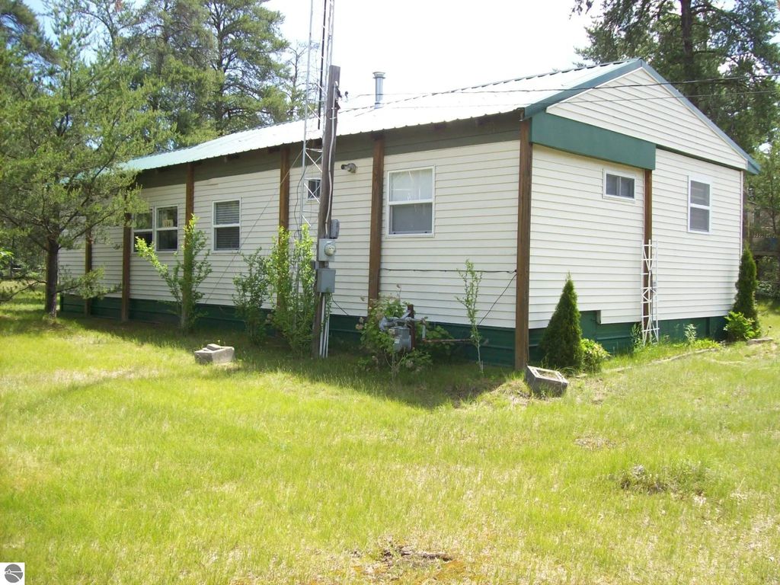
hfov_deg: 51.4
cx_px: 390
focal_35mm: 36
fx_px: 811
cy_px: 292
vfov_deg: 39.7
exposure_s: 1/455
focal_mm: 6
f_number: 2.7
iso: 80
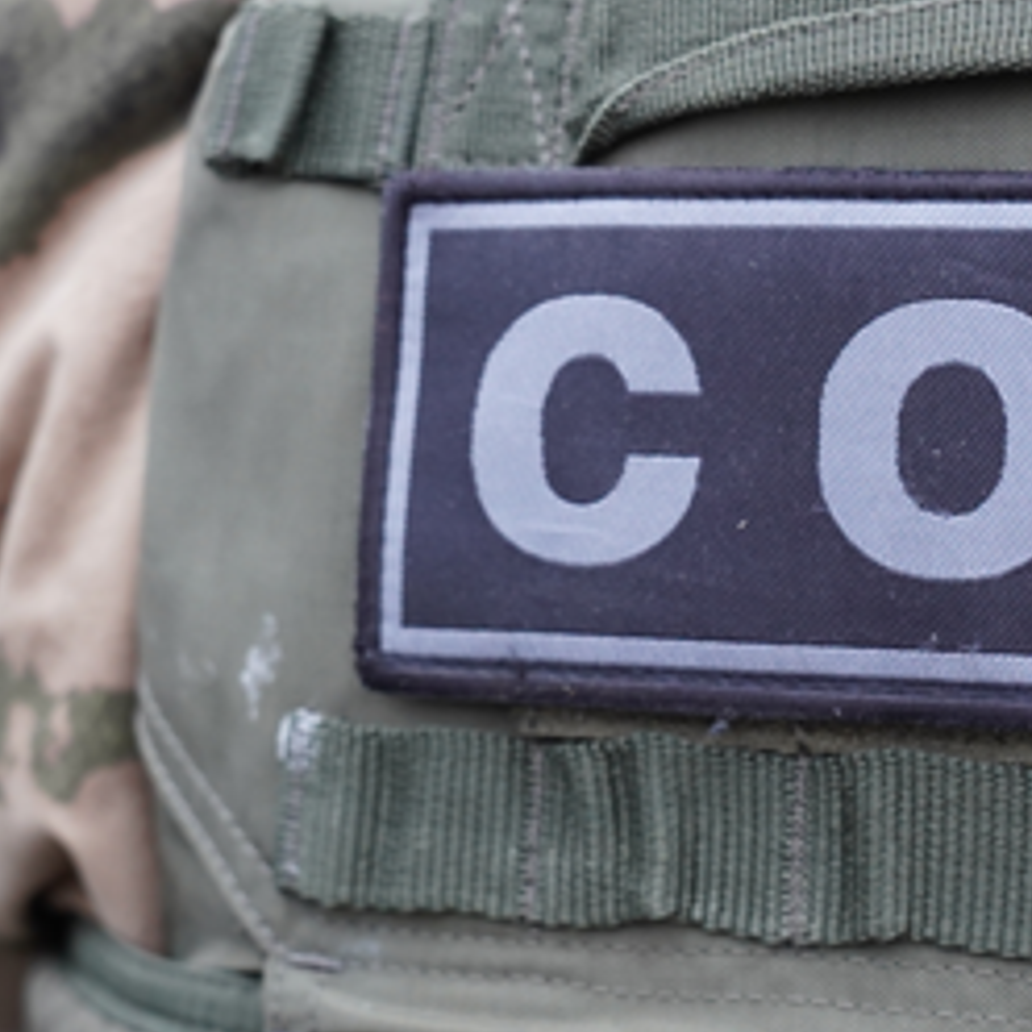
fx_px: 3811
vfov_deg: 15.4
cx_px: 649
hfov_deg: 15.4
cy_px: 641
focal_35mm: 113
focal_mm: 44
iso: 1250
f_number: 4
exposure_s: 1/160
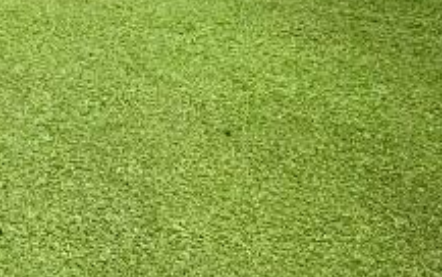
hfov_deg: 27.0
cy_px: -257
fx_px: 844
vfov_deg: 15.4
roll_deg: -0.2
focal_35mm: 70
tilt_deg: -5.0
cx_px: -43
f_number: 2.2
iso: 50
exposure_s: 1/221
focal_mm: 2.22
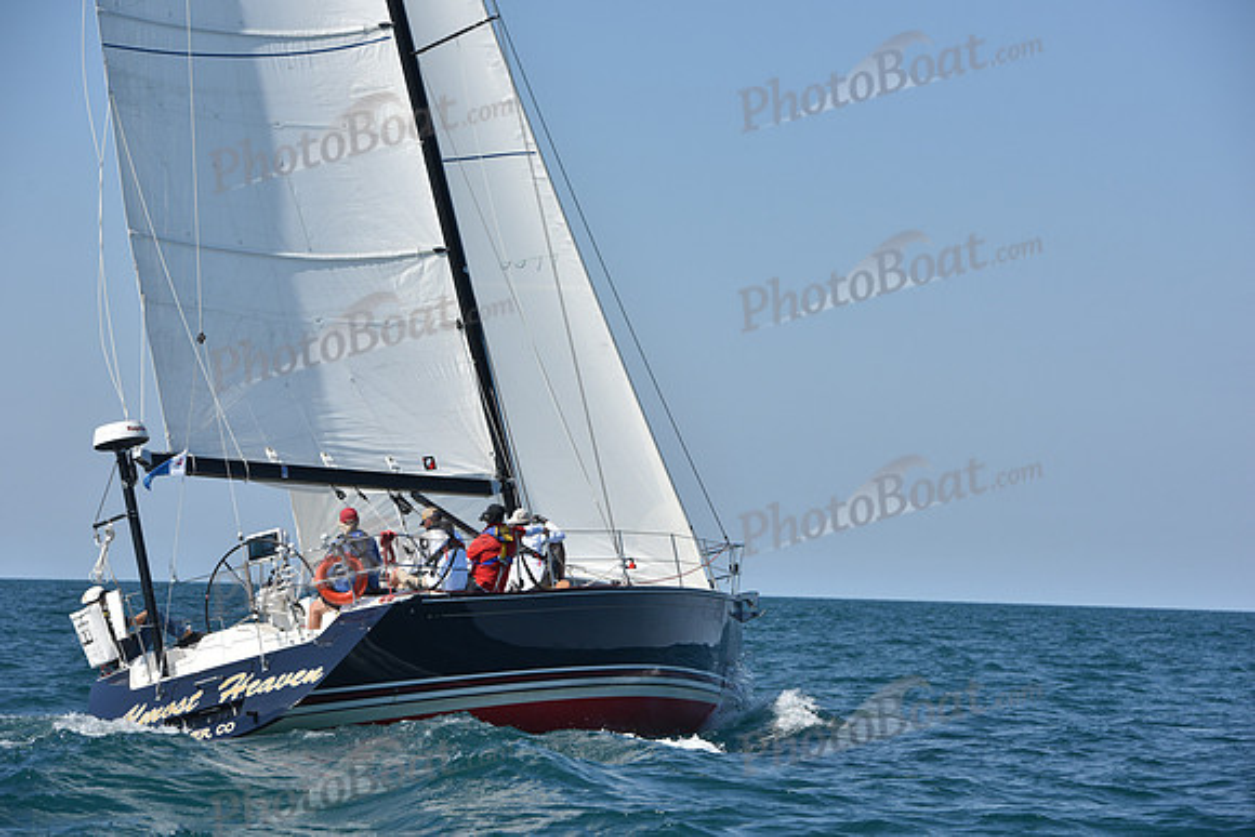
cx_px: 628
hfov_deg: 16.8
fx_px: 4254
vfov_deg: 11.2
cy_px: 418
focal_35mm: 122
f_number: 7.1
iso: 250
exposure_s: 1/1600
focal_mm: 122
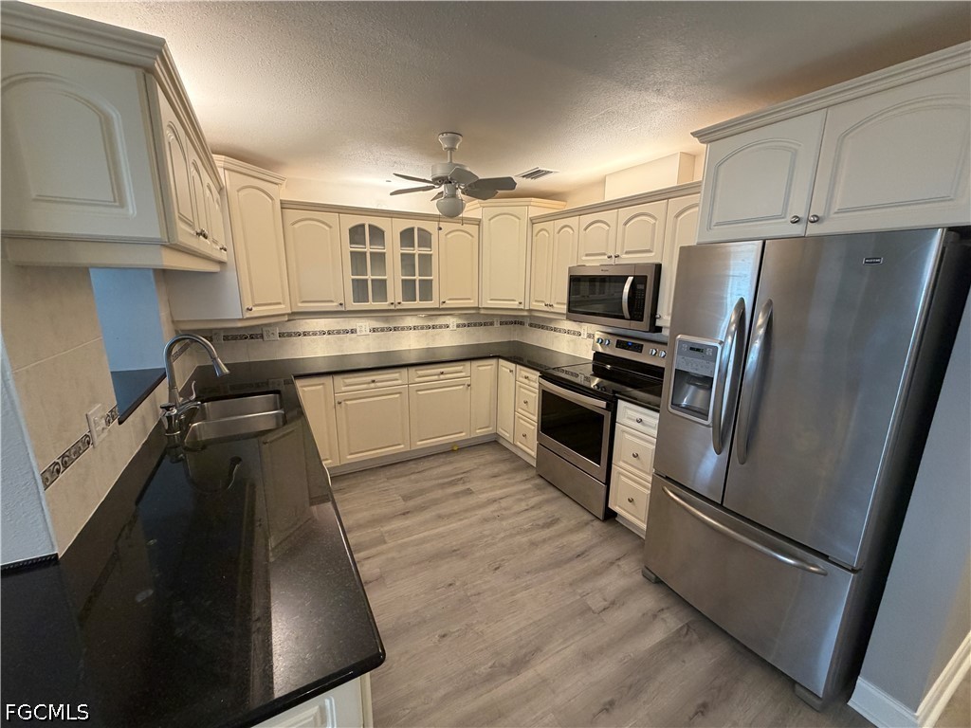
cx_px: 486
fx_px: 393
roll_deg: -0.7
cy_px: 364
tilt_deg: -11.2
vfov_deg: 85.7
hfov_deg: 102.1
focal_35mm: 14
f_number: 2.2
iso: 320
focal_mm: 2.22
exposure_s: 1/120
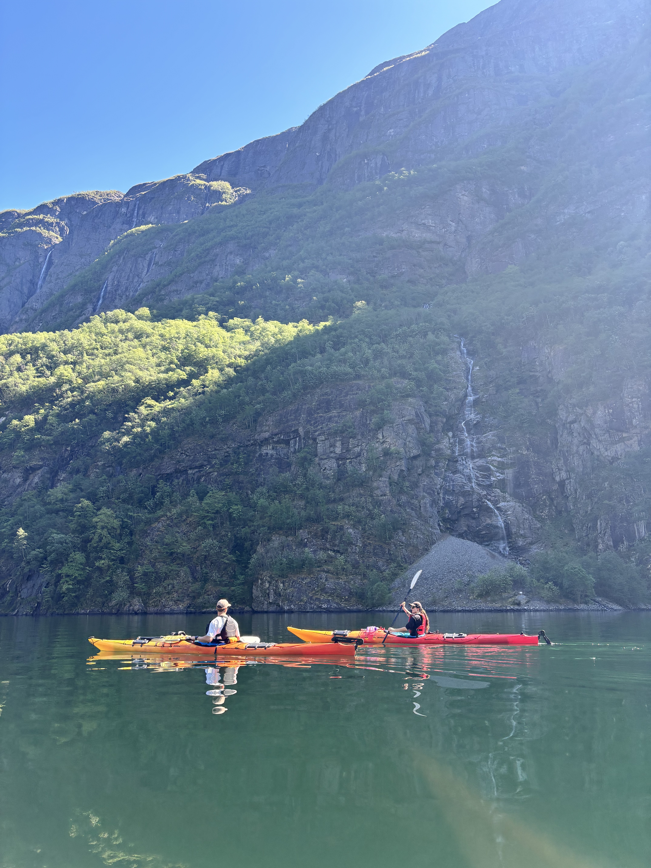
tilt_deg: +14.9
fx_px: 652
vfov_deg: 67.3
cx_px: 326
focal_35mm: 26
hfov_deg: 53.1
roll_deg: -0.4
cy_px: 434
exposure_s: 1/1311
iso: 50
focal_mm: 5.96
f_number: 1.6
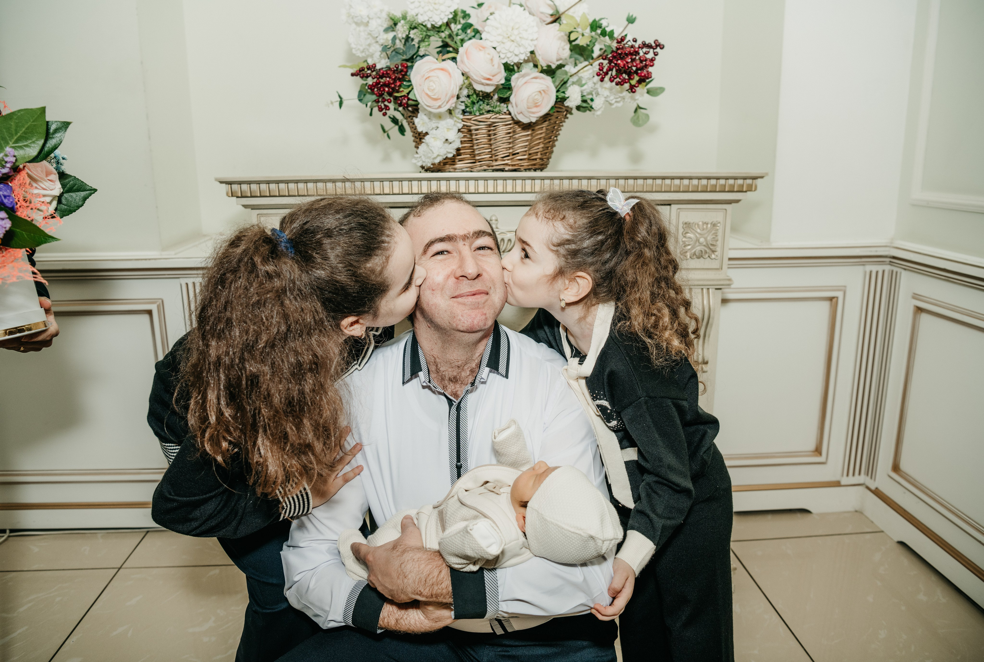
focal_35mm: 26
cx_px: 484
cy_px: 333
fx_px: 722
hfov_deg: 68.6
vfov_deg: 49.3
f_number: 4.5
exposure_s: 1/160
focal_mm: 26
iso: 320
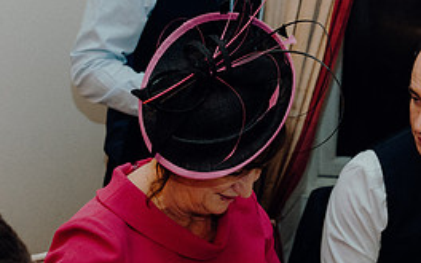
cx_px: 258
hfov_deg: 24.3
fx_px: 975
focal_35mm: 85
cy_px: 267
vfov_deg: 15.1
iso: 2500
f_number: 3.5
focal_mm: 38
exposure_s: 1/160
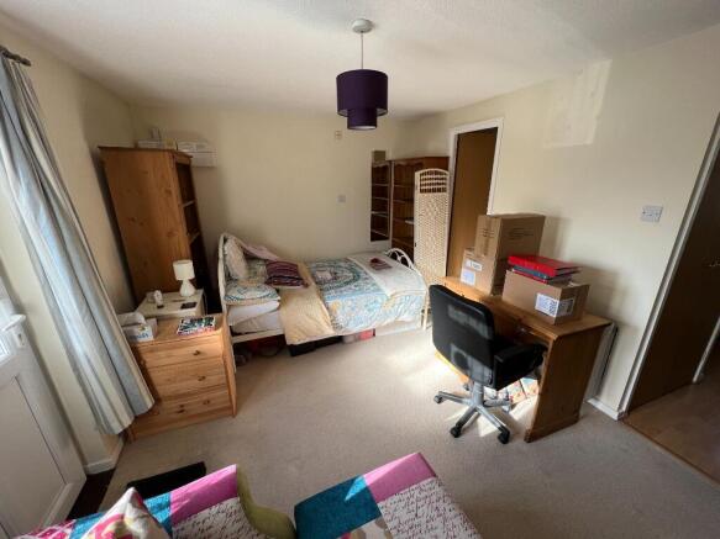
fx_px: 270
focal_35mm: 13
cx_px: 360
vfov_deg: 89.9
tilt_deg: -18.6
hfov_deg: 106.2
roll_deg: +0.5
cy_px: 270
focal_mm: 1.57
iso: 40
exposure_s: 1/122
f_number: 1.8
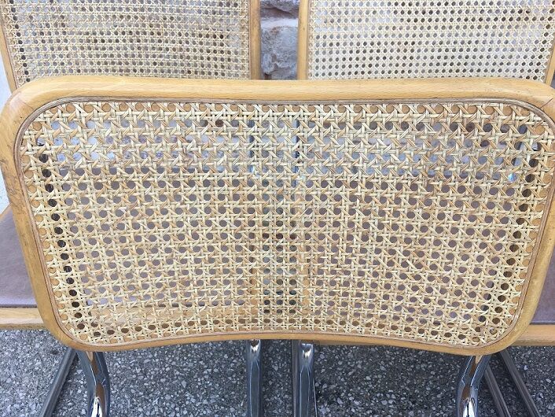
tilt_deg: -33.5
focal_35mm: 29
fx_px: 465
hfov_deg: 61.6
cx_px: 278
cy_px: 208
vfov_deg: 48.3
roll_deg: -1.0
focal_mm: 4.15
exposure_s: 1/112
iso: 25
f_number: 2.2
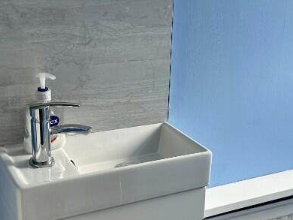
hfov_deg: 30.6
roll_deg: -1.8
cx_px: 182
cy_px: 122
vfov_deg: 23.3
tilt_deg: -20.2
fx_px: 534
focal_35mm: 63
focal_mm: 6.86
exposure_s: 1/233
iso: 64
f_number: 1.78
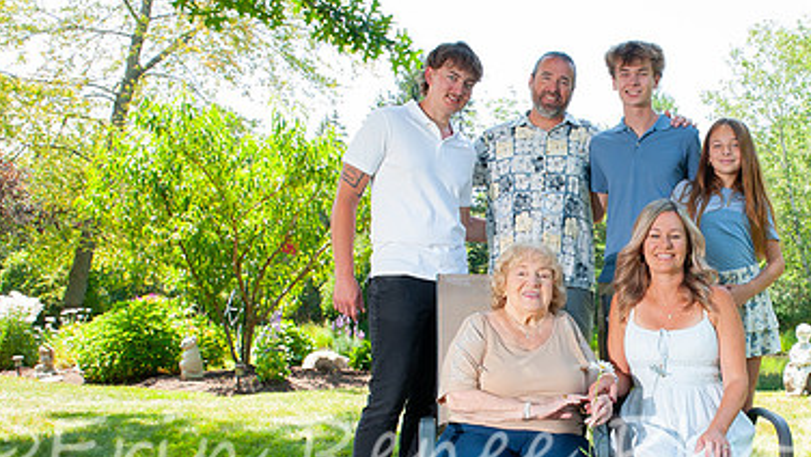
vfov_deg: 27.5
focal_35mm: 43
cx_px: 641
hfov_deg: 45.1
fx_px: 925
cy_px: 314
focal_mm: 24
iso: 640
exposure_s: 1/125
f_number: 11
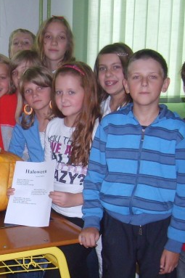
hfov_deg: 17.3
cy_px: 198
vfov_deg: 26.4
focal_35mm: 76
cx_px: -17
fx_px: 586
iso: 133
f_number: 2.8
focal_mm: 5.8
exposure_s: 1/45
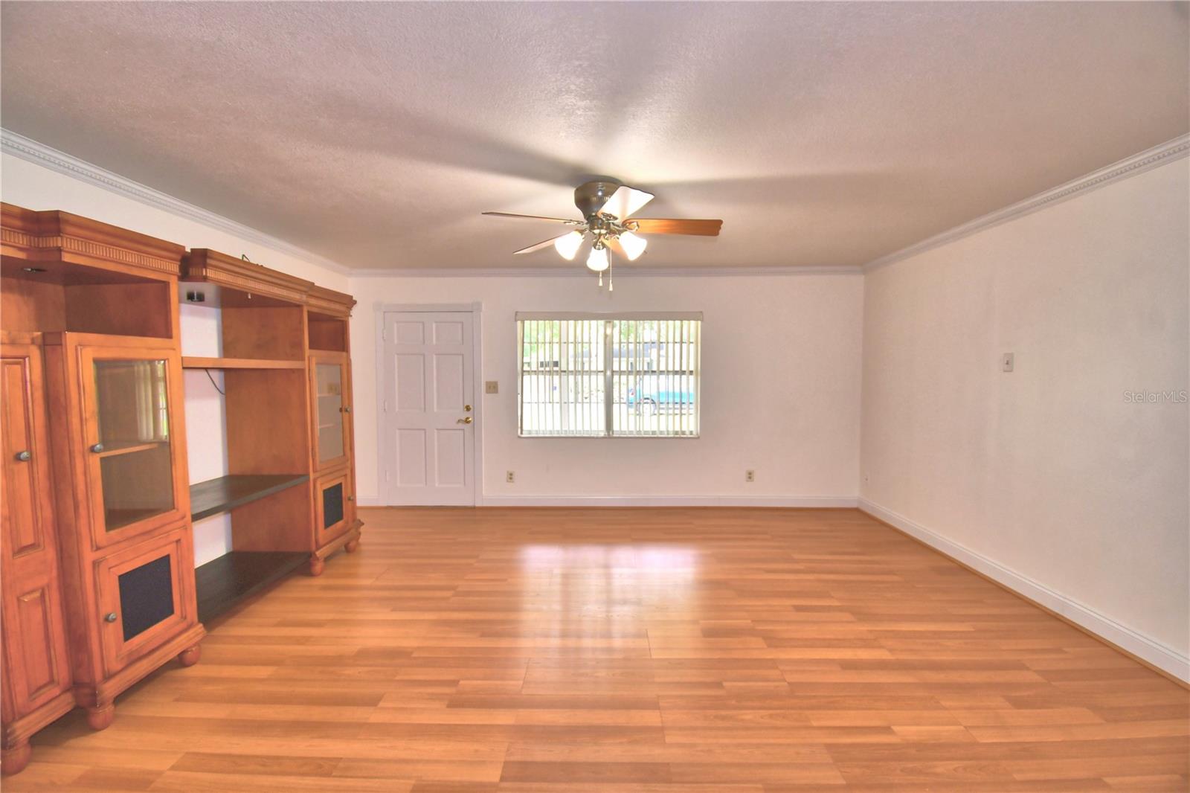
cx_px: 595
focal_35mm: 15
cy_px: 396
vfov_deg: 77.3
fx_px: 496
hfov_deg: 100.4
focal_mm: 10
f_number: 4.5
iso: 220
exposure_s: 1/30
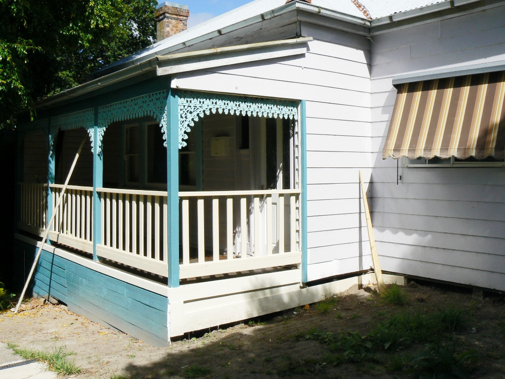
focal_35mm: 36
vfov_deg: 39.7
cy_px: 190
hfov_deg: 51.4
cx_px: 252
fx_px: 525
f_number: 8
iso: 80
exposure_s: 1/500
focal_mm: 6
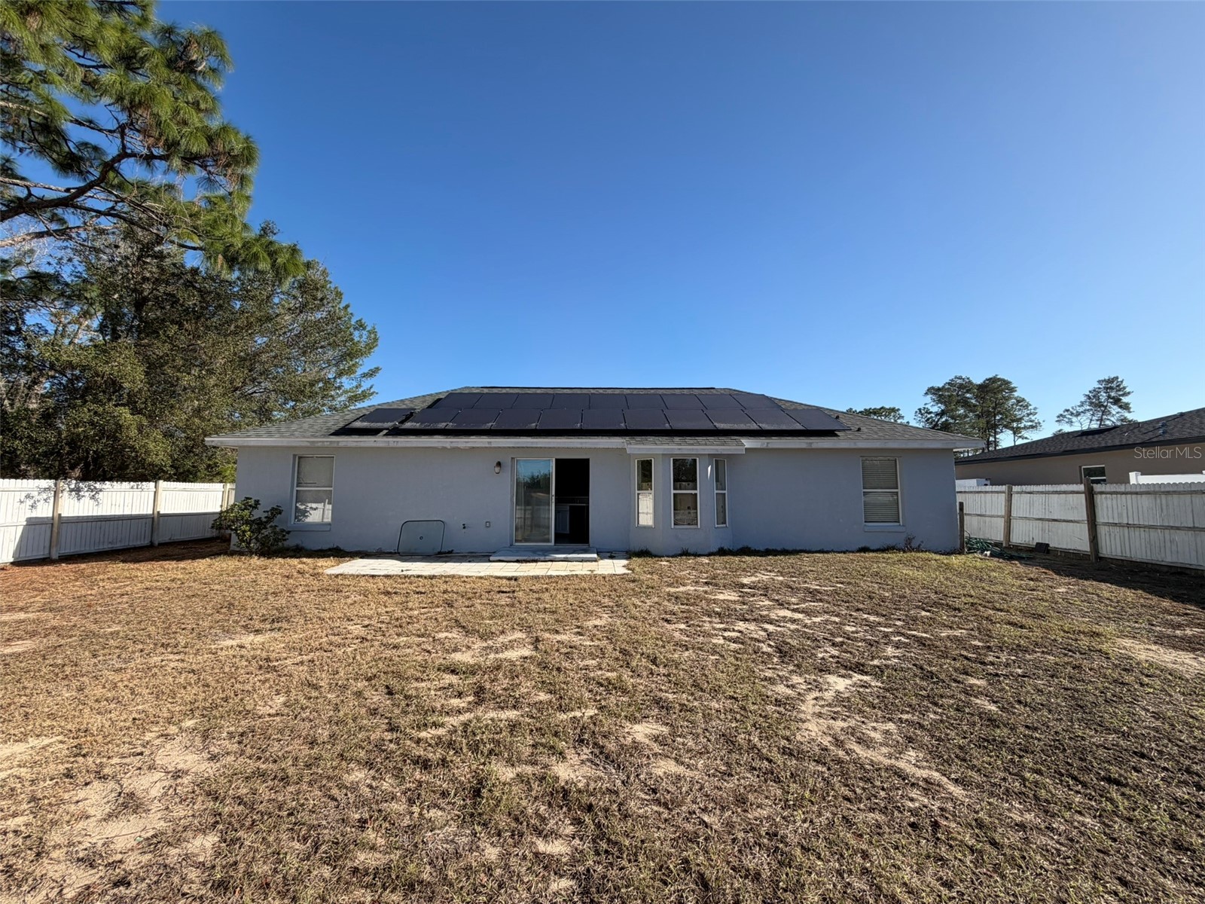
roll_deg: +0.1
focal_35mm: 14
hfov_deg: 102.1
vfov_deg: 85.7
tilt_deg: +5.4
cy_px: 452
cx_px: 602
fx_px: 487
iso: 32
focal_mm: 2.22
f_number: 2.2
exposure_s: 1/770
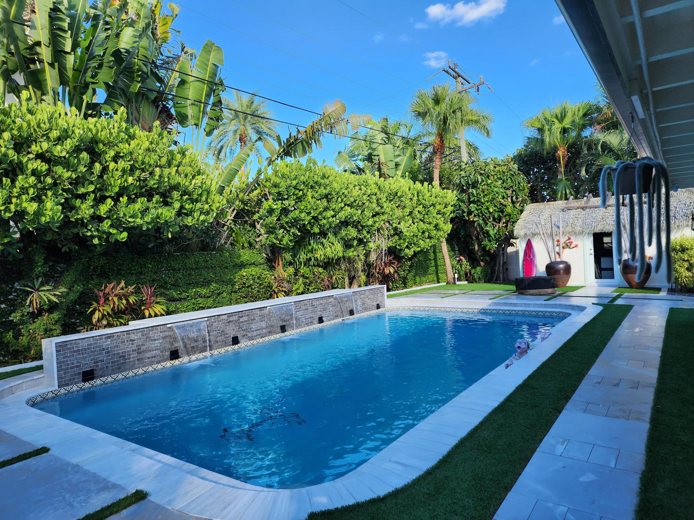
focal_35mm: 23
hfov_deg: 73.9
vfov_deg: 58.9
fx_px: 461
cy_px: 260
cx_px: 347
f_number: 1.8
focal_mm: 6.4
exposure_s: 1/317
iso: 12
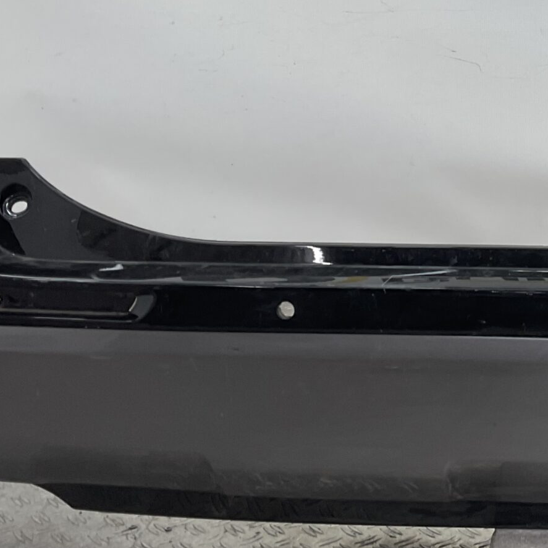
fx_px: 1325
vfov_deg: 23.2
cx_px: 609
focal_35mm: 74
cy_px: 158
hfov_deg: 22.0
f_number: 1.8
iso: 16
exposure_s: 1/139
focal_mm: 3
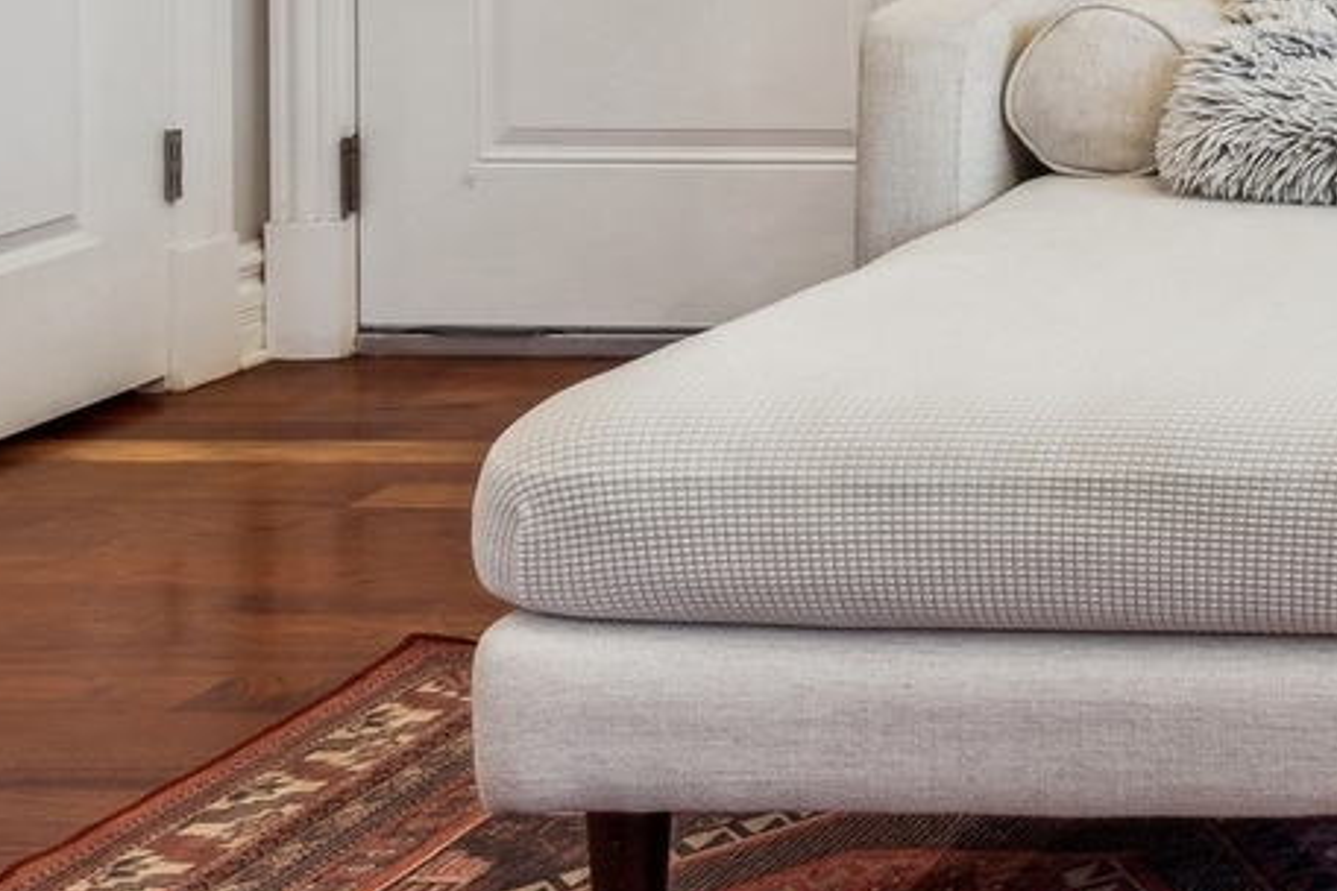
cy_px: -343
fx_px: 2637
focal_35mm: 71
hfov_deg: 21.5
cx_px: 2234
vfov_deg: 17.7
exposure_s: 1/6
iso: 320
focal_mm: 20
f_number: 8
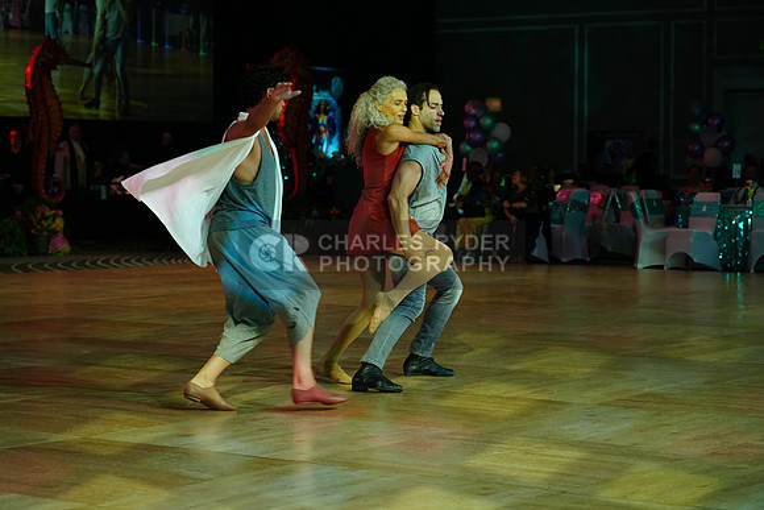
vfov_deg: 15.9
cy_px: 255
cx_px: 382
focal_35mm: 86
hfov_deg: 23.6
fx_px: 1825
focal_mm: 86
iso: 2000
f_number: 4
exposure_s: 1/400
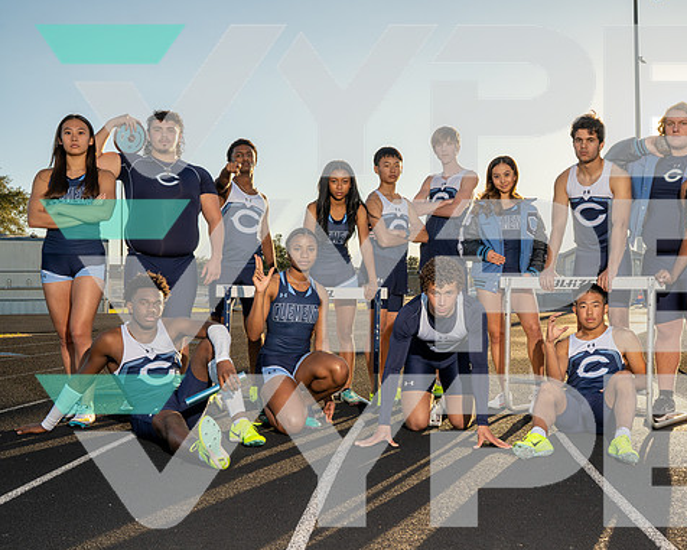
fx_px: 813
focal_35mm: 40
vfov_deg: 37.3
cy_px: 276
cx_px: 407
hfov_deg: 45.6
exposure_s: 1/250
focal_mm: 35
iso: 160
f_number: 9
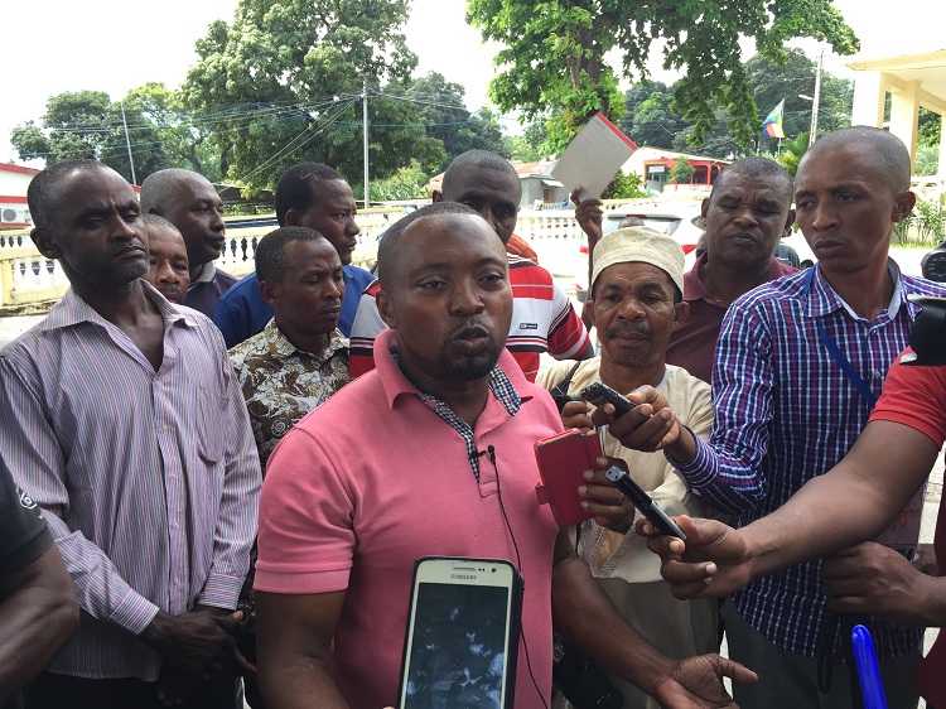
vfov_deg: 48.2
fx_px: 792
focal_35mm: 29
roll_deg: -1.7
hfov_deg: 61.7
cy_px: 354
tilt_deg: -7.6
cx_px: 473
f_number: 2.2
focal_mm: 4.15
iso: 32
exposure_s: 1/200
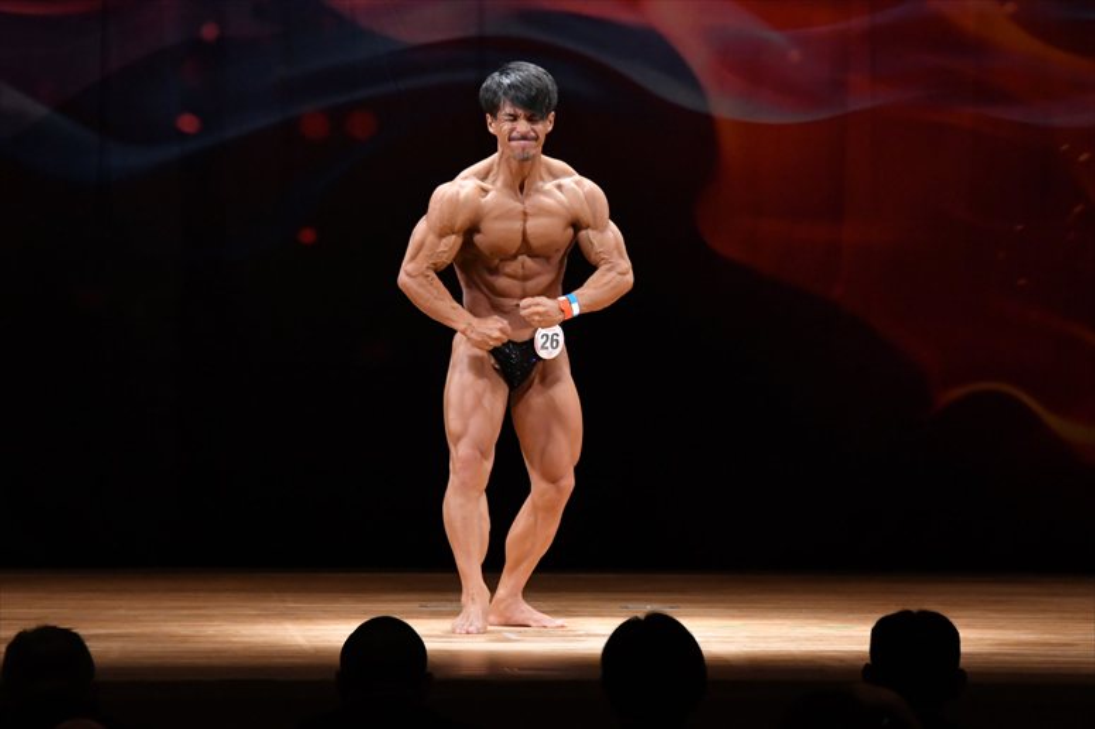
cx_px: 548
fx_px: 7297
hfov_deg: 8.6
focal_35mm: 240
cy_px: 364
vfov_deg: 5.7
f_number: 5.6
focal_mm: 160
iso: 4000
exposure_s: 1/400
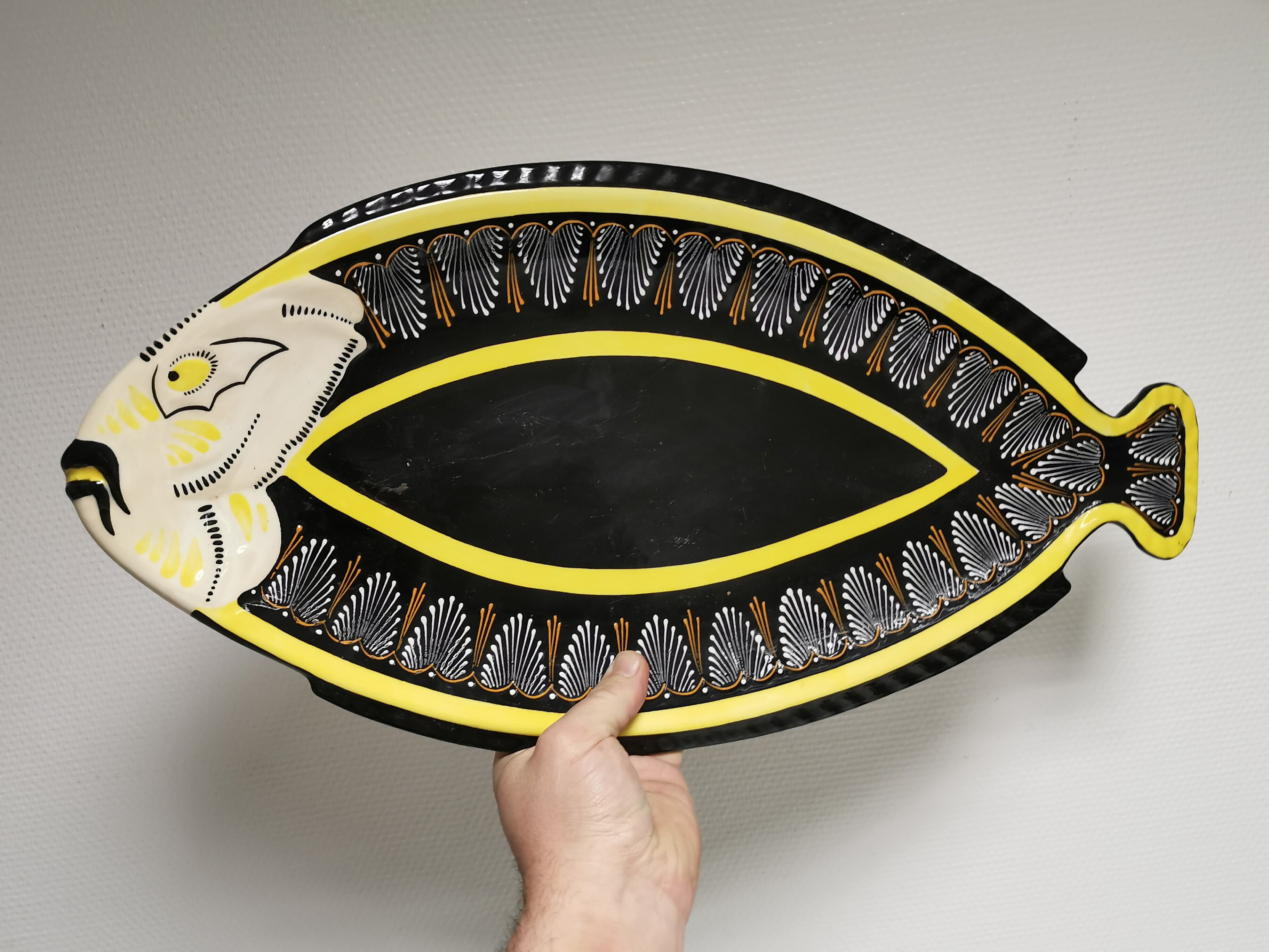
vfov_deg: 45.4
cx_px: 634
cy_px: 476
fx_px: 1136
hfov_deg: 58.4
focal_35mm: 31
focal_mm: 5.58
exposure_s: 1/69
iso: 160
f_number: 1.8
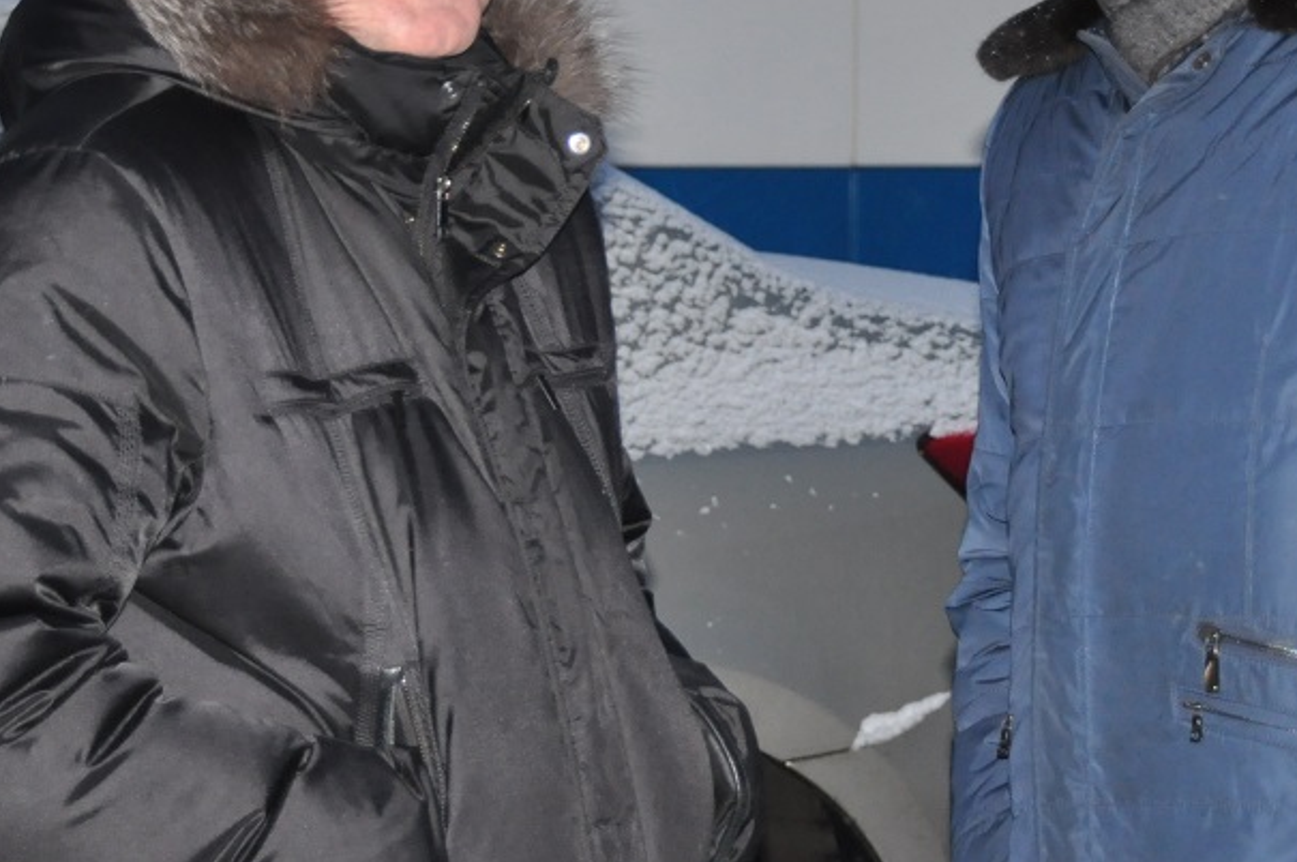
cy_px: 87
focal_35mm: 198
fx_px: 7126
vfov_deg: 6.9
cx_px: 994
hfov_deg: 10.4
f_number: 4.8
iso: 800
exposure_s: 1/60
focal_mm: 62
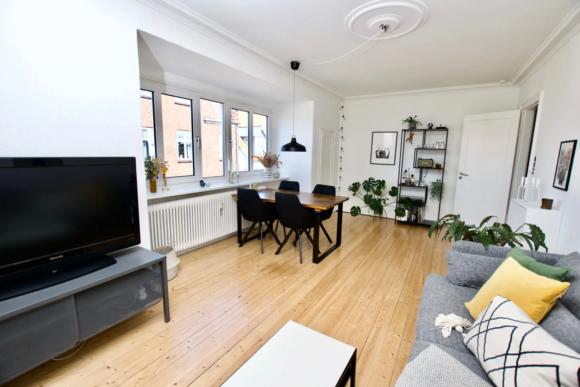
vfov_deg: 77.3
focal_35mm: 15
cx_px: 290
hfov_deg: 100.4
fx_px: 242
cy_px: 194
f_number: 5.6
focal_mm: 10
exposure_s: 1/100
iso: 200
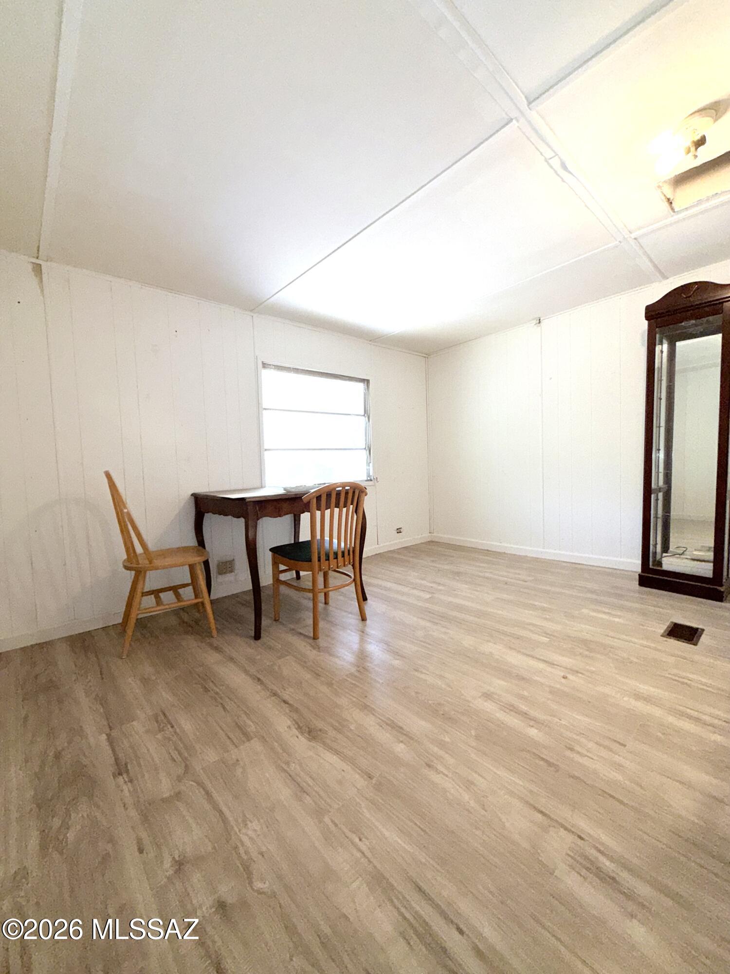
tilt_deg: -4.0
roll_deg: +1.0
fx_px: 394
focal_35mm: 14
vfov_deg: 102.1
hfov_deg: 85.7
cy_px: 487
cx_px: 365
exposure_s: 1/120
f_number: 2.2
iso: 25
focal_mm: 2.22
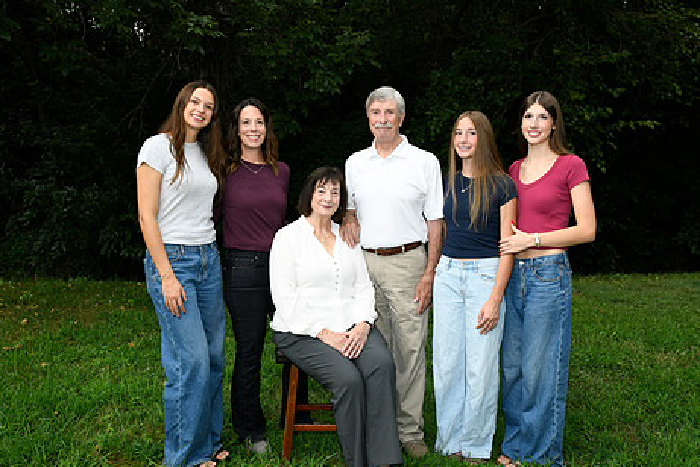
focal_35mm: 39
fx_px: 759
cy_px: 283
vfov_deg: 34.1
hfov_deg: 49.5
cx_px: 366
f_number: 5.6
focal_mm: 31
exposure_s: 1/250
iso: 1600
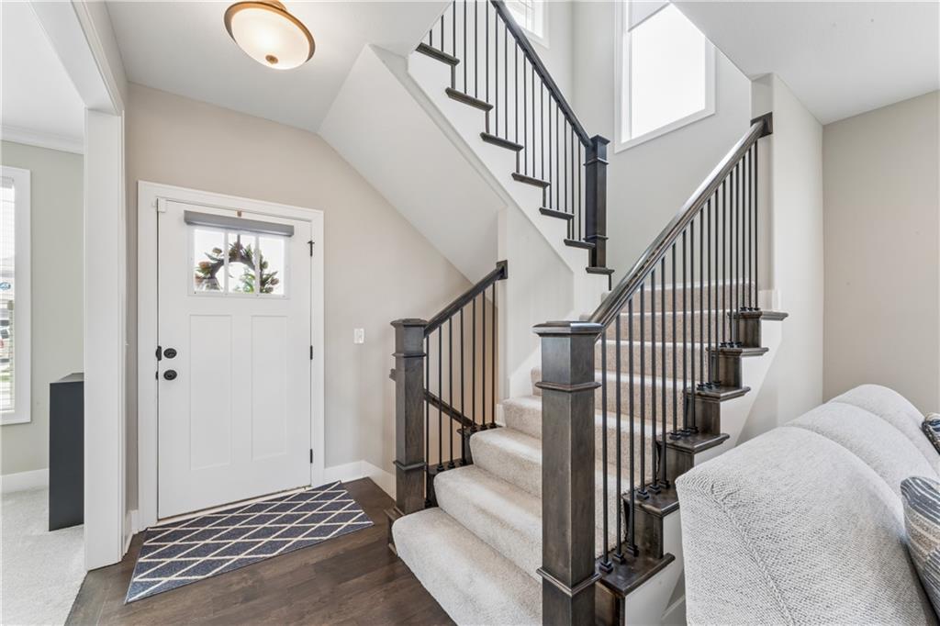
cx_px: 470
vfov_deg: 81.2
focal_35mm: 14
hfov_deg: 104.3
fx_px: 365
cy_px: 313
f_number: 22
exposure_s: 1.6
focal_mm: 14
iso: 100
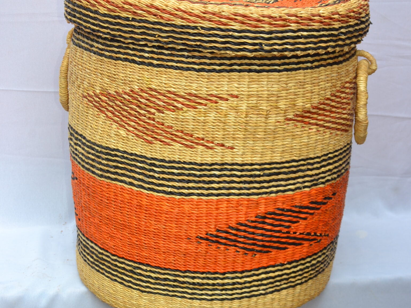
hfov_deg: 29.8
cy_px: 90
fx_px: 772
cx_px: 206
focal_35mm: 65
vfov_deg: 22.4
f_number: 5.6
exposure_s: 1/60
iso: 125
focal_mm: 30
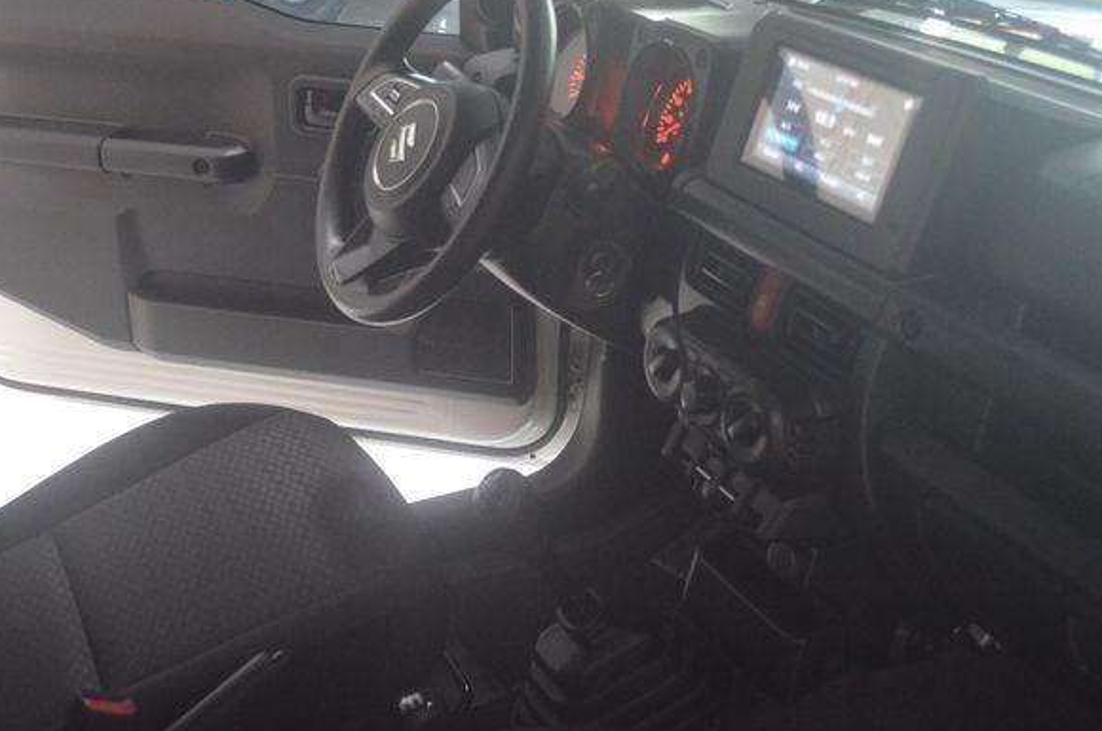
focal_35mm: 43
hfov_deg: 45.5
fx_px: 1314
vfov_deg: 31.1
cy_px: 361
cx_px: 538
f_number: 4.2
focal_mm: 26
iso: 3200
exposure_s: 1/30
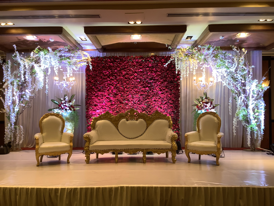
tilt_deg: +1.0
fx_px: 245
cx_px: 137
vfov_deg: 45.4
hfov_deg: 58.4
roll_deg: +0.6
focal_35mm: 31
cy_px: 103
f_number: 2.4
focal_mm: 3.3
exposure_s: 1/50
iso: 64
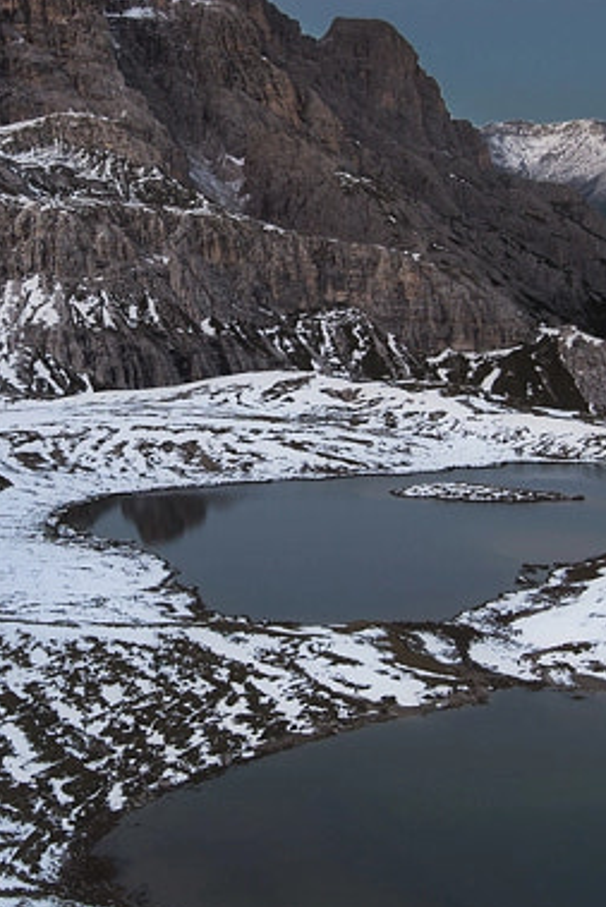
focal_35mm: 76
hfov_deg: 17.9
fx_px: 1917
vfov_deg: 26.6
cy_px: 342
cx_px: 168
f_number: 11
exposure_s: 1.3
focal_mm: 18
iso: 100
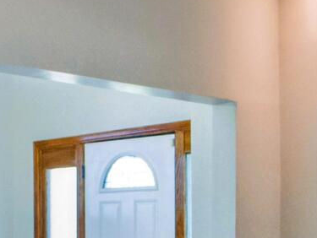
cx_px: 133
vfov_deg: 15.7
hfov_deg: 21.3
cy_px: 255
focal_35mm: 92
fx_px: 843
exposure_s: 1/250
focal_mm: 12
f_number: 3.2
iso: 800
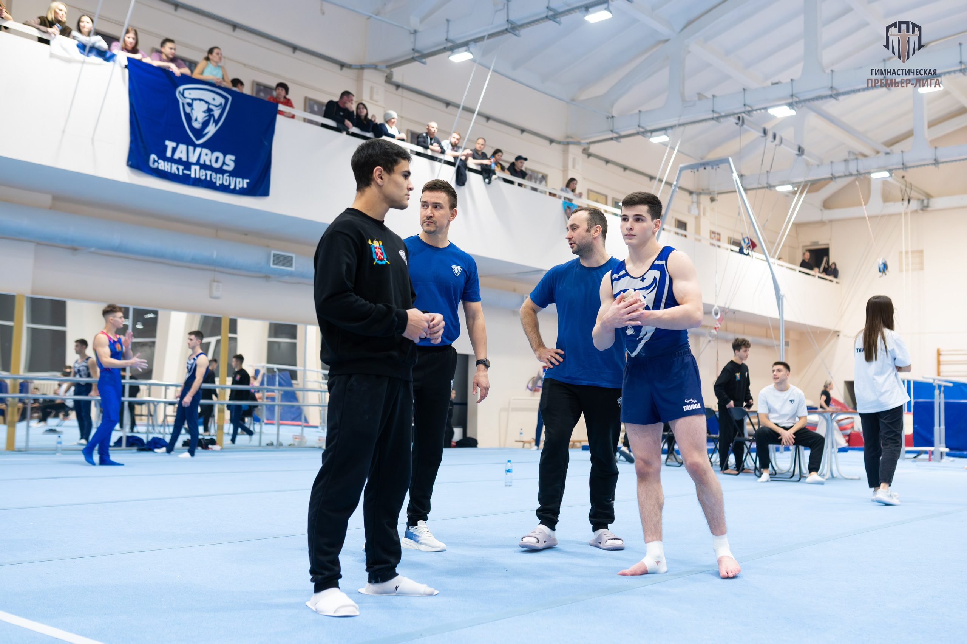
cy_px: 329
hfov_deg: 51.9
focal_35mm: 37
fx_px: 994
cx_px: 503
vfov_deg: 35.9
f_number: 2.8
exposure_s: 1/1000
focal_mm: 35
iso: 2000
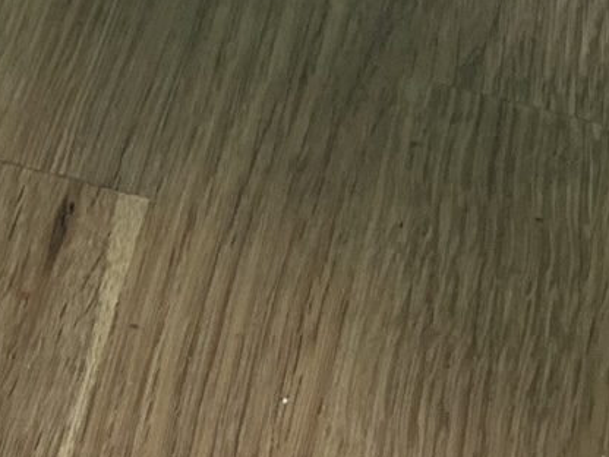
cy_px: 699
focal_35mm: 128
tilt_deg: -57.8
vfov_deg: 11.1
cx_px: -605
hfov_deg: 13.3
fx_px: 2252
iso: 100
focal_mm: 4.25
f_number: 1.8
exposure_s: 1/78
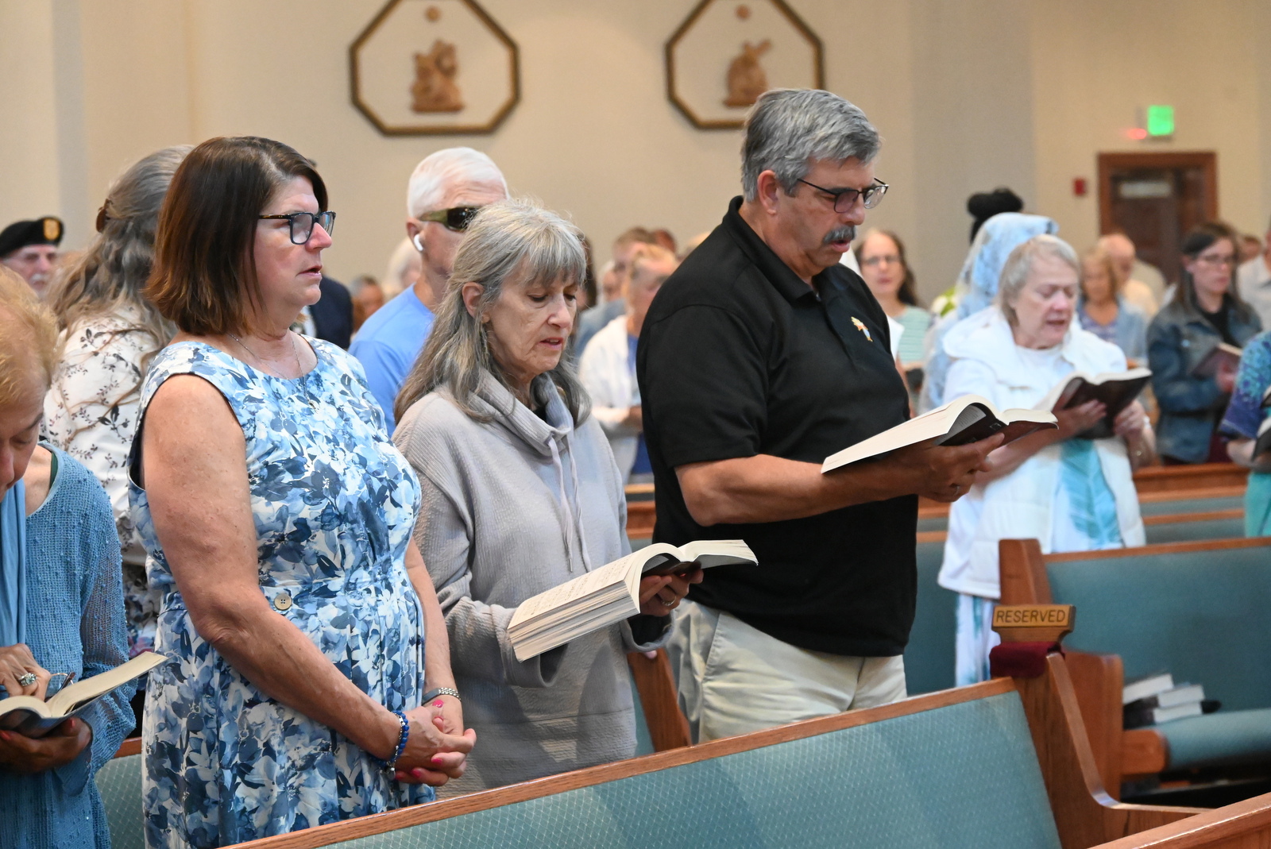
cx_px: 636
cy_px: 424
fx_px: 3603
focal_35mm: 102
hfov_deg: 20.0
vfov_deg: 13.4
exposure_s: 1/160
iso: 14400
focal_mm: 102
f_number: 6.3
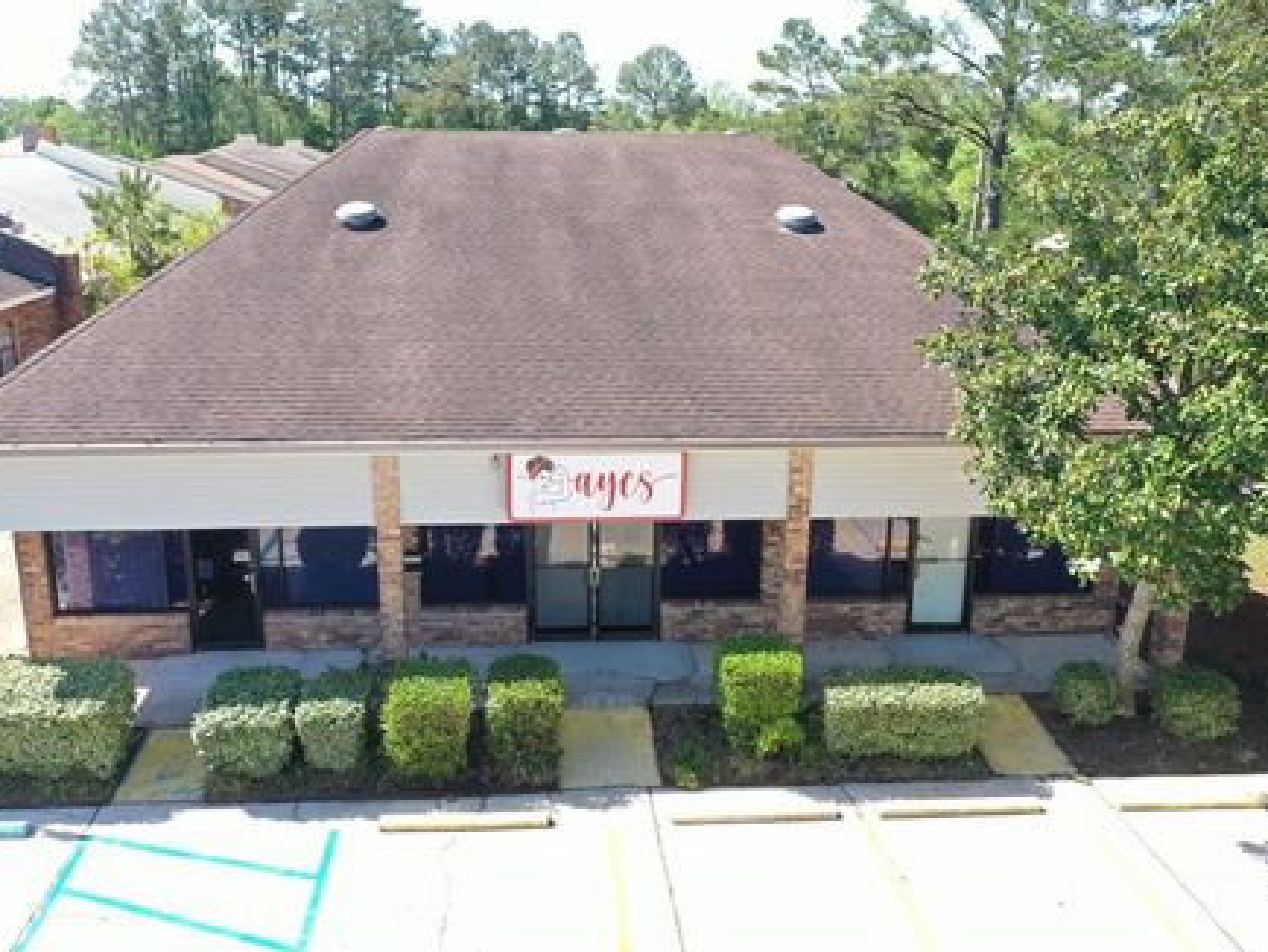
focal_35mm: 31
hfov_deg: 58.3
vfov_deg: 45.5
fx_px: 1136
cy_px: 477
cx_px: 616
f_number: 4.5
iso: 100
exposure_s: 1/200
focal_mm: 10.26
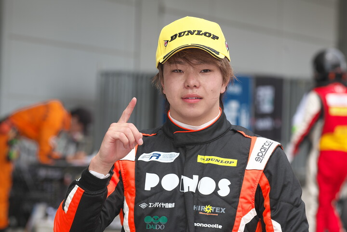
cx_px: 174
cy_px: 116
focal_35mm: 255
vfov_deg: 5.4
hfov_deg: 8.1
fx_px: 2458
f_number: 9
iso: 110
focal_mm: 170
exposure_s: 1/200
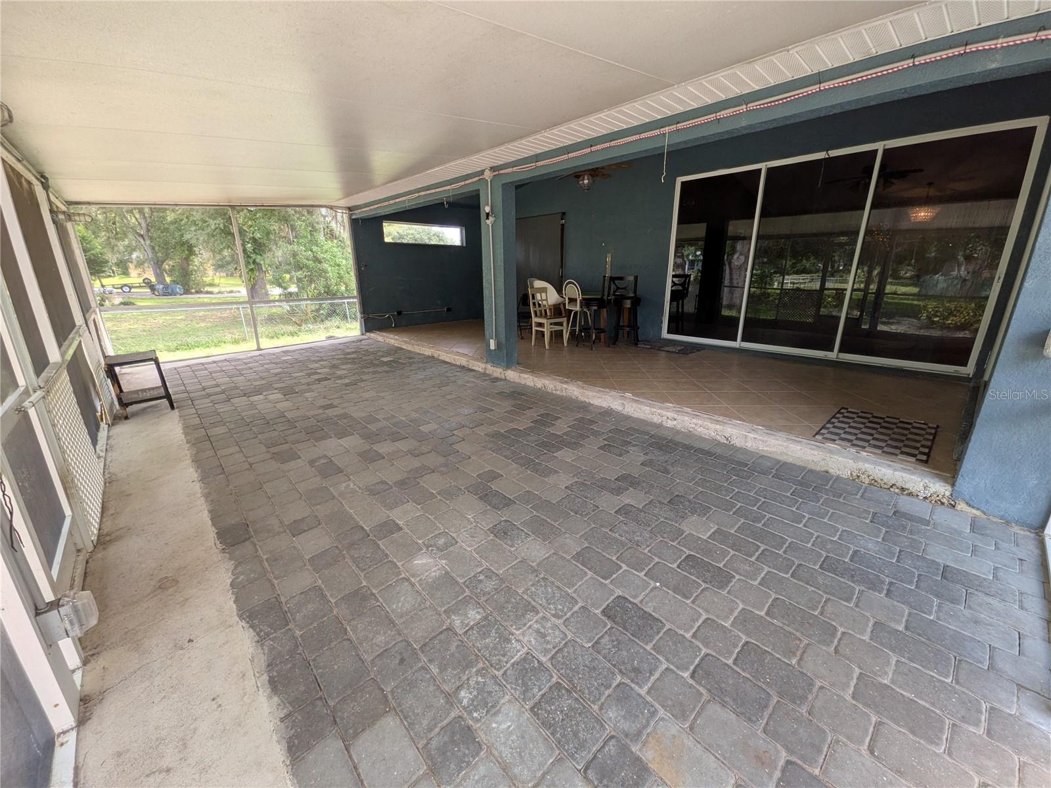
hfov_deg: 102.1
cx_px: 526
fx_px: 425
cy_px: 394
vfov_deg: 85.7
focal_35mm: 14
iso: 54
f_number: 2.2
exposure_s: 1/96.5
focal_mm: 1.85
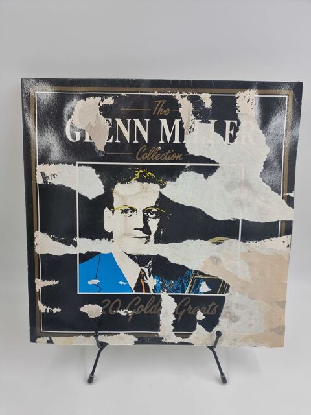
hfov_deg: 56.8
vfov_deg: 71.6
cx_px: 156
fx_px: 287
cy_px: 208
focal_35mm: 24
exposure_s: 1/100
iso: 50
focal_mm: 6.7
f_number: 1.8
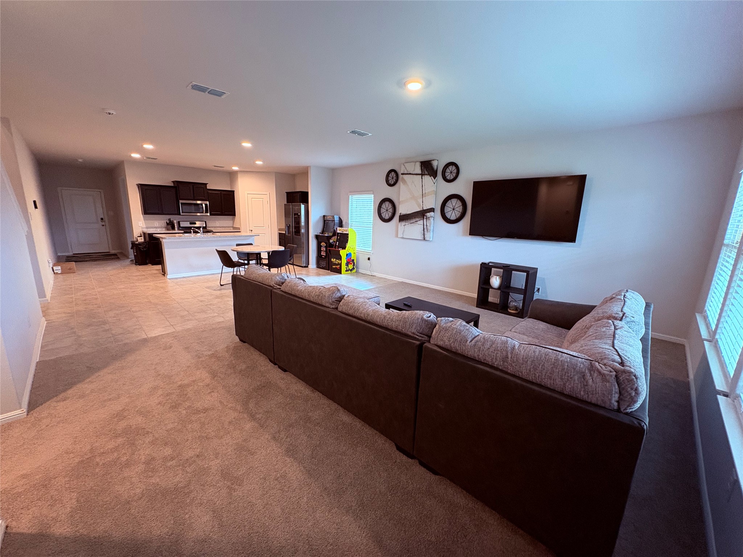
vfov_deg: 85.7
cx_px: 372
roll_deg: -1.4
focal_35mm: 14
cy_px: 278
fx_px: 300
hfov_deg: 102.1
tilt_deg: -12.0
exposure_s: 1/60
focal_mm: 2.22
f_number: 2.2
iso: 400
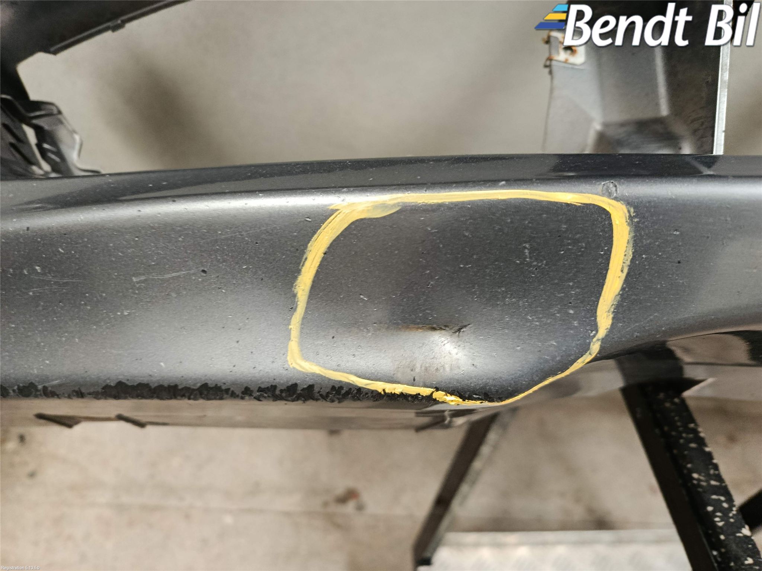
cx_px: 381
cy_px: 286
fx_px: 528
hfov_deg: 71.6
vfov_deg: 56.8
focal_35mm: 24
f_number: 1.7
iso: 1489
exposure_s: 1/25
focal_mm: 5.24
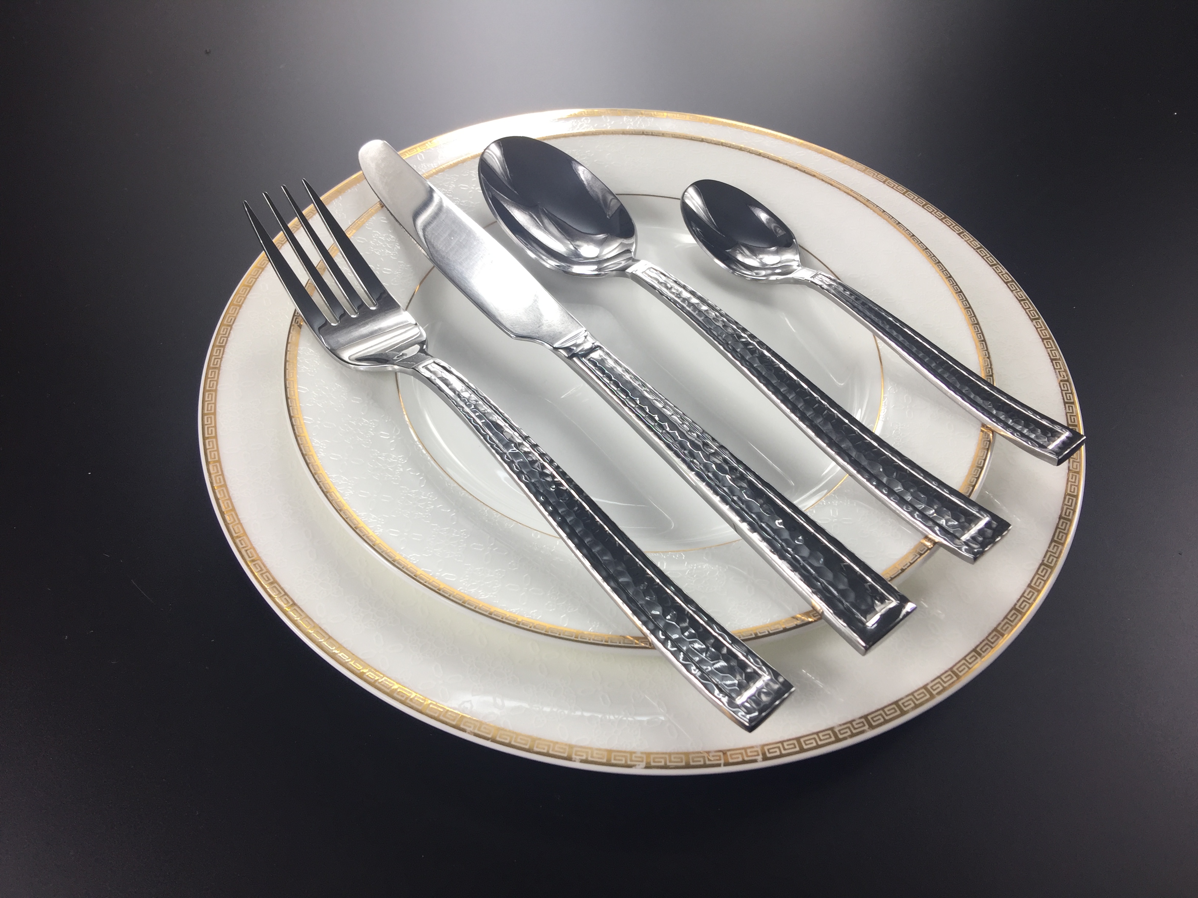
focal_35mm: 29
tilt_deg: -52.0
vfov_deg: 48.2
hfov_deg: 61.7
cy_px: 449
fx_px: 1004
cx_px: 599
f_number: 2.2
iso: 32
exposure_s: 1/113
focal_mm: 4.15
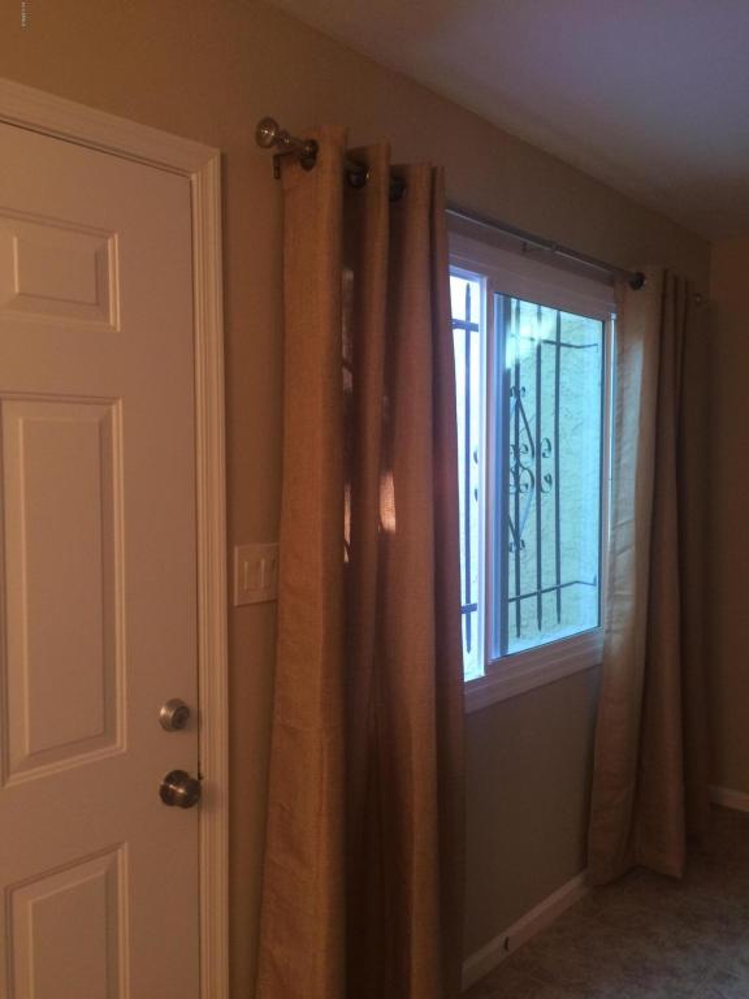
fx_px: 837
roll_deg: +1.6
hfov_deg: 48.2
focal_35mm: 29
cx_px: 374
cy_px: 500
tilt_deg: -3.4
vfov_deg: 61.7
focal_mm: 4.15
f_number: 2.2
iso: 160
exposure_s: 1/30
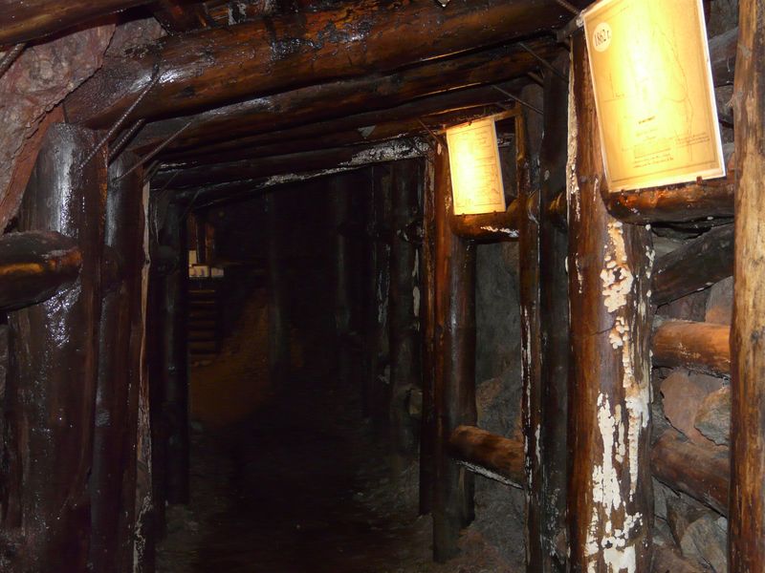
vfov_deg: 27.5
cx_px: 382
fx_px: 1171
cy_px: 286
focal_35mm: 53
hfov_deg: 36.2
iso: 200
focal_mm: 8.8
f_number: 3.2
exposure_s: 1/8
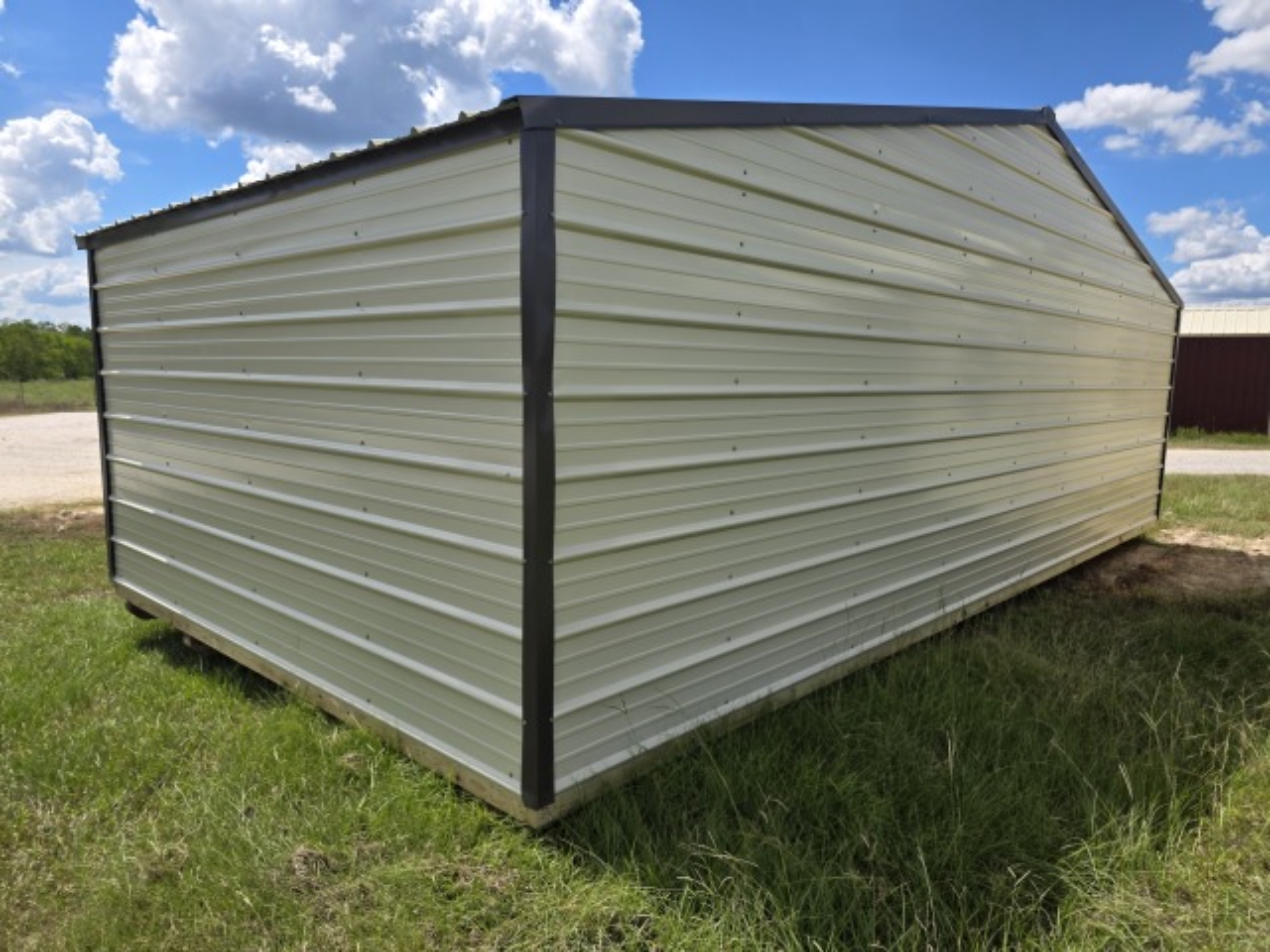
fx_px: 844
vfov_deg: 58.9
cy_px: 476
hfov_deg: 73.9
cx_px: 635
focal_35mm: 23
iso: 80
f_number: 1.7
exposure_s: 1/6150
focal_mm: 6.3
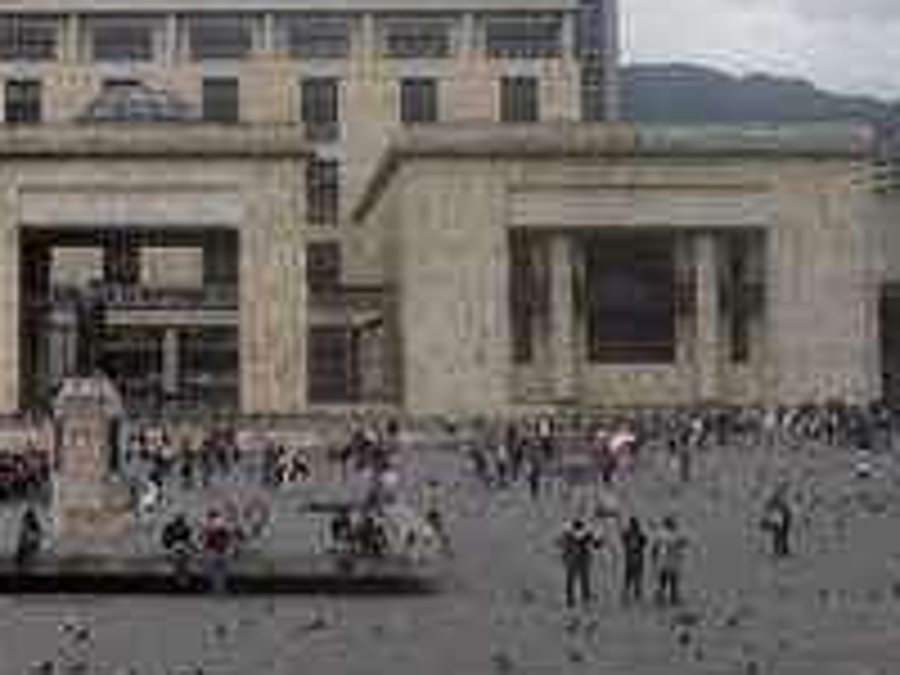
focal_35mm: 84
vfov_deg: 17.4
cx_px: 166
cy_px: 148
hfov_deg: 22.9
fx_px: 2184
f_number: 6.3
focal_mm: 7.57
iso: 50
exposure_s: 1/200
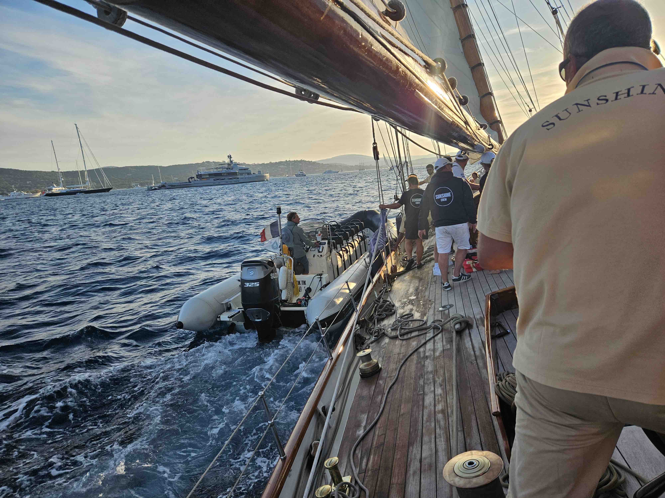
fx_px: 442
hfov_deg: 73.9
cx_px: 332
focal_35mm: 23
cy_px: 249
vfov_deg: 58.9
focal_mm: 5.4
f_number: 1.8
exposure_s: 1/2000
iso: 40
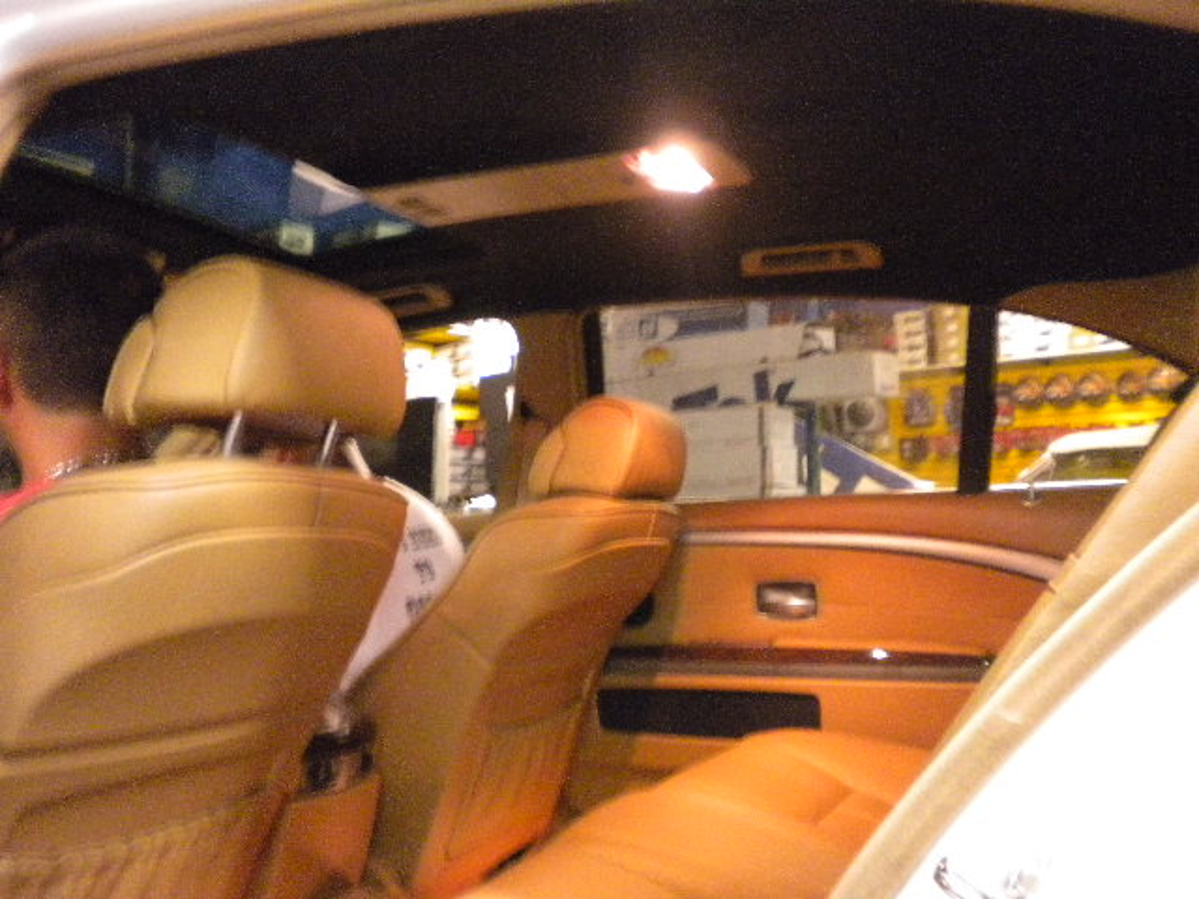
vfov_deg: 40.7
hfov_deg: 52.6
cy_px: 450
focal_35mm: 35
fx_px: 1212
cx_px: 600
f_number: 3.1
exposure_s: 1/5.8
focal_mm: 6.3
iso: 800
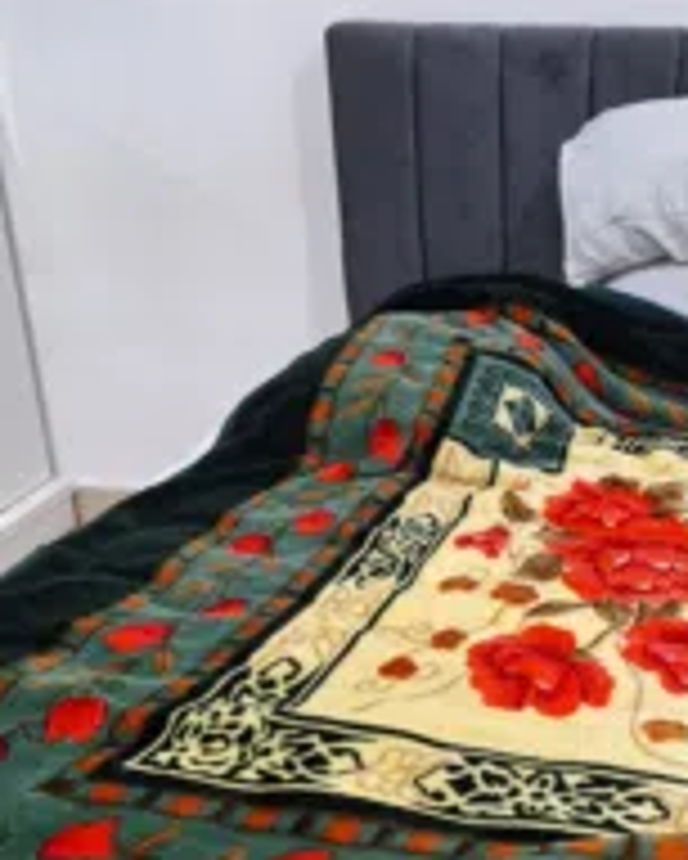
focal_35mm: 47
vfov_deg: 39.4
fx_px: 1195
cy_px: 509
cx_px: 603
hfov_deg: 30.8
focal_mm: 5.54
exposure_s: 1/50
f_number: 1.8
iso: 160
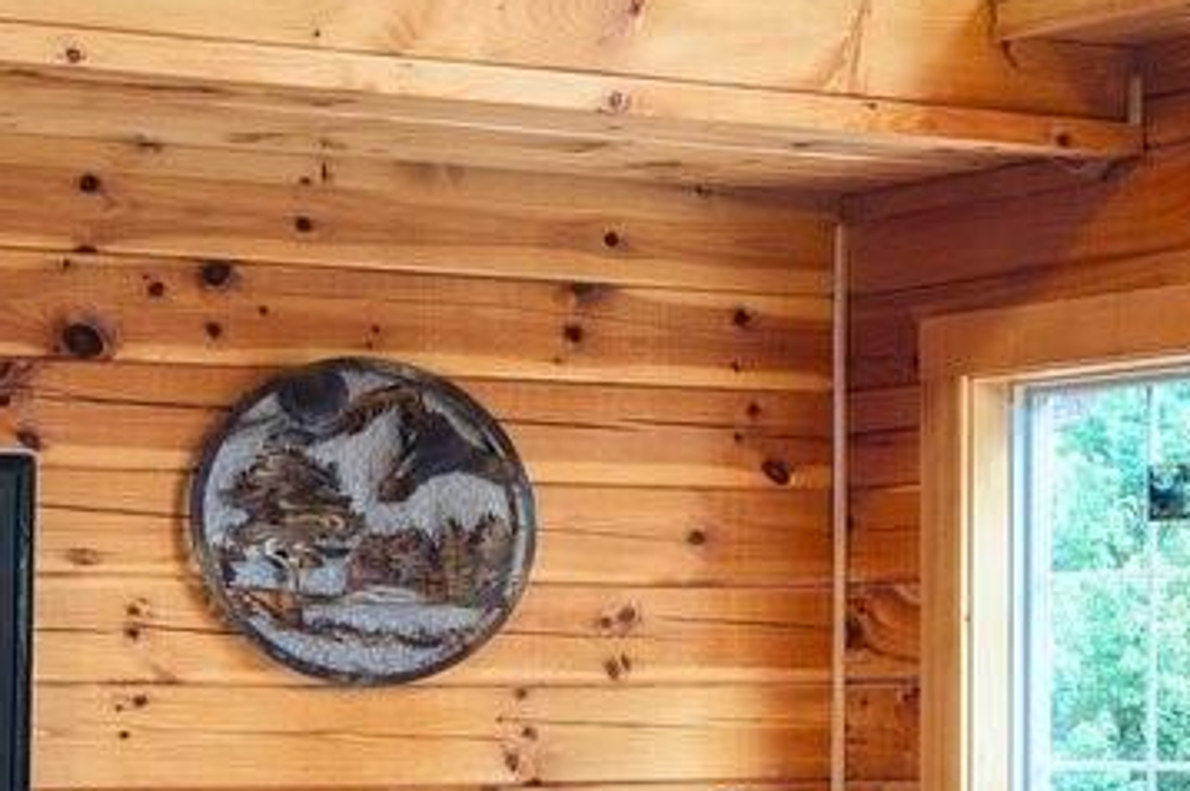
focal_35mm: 123
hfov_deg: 16.4
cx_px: 43
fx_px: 4057
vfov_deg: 11.0
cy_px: 758
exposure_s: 1/60
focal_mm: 21.5
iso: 250
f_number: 8
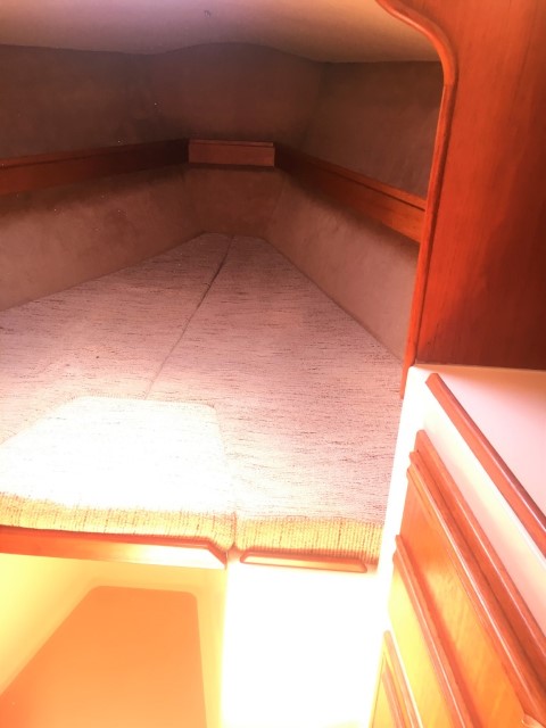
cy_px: 364
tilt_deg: -21.9
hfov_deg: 48.2
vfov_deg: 61.7
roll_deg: -2.9
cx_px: 273
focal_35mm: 29
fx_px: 610
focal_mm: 4.15
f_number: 2.2
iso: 80
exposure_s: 1/33
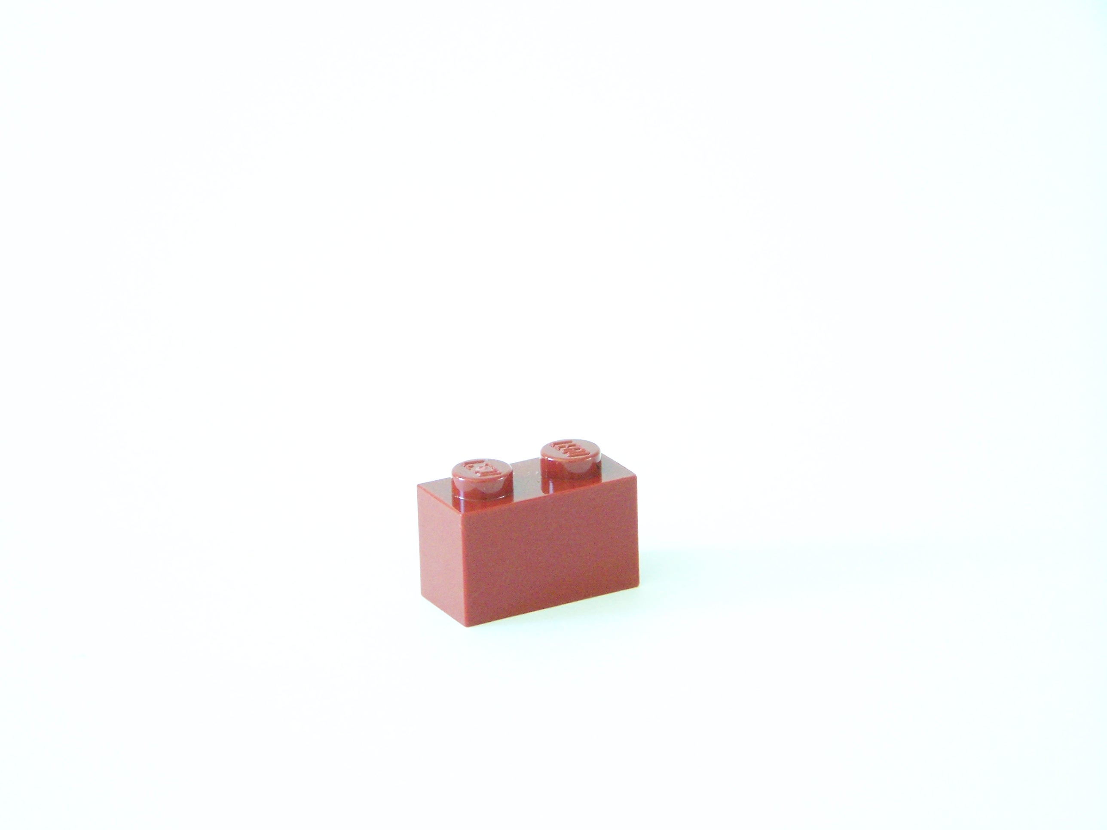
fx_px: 4093
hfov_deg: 15.4
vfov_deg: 11.6
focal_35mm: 128
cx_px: 554
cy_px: 415
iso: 400
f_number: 3.2
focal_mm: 21.2
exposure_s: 1/20
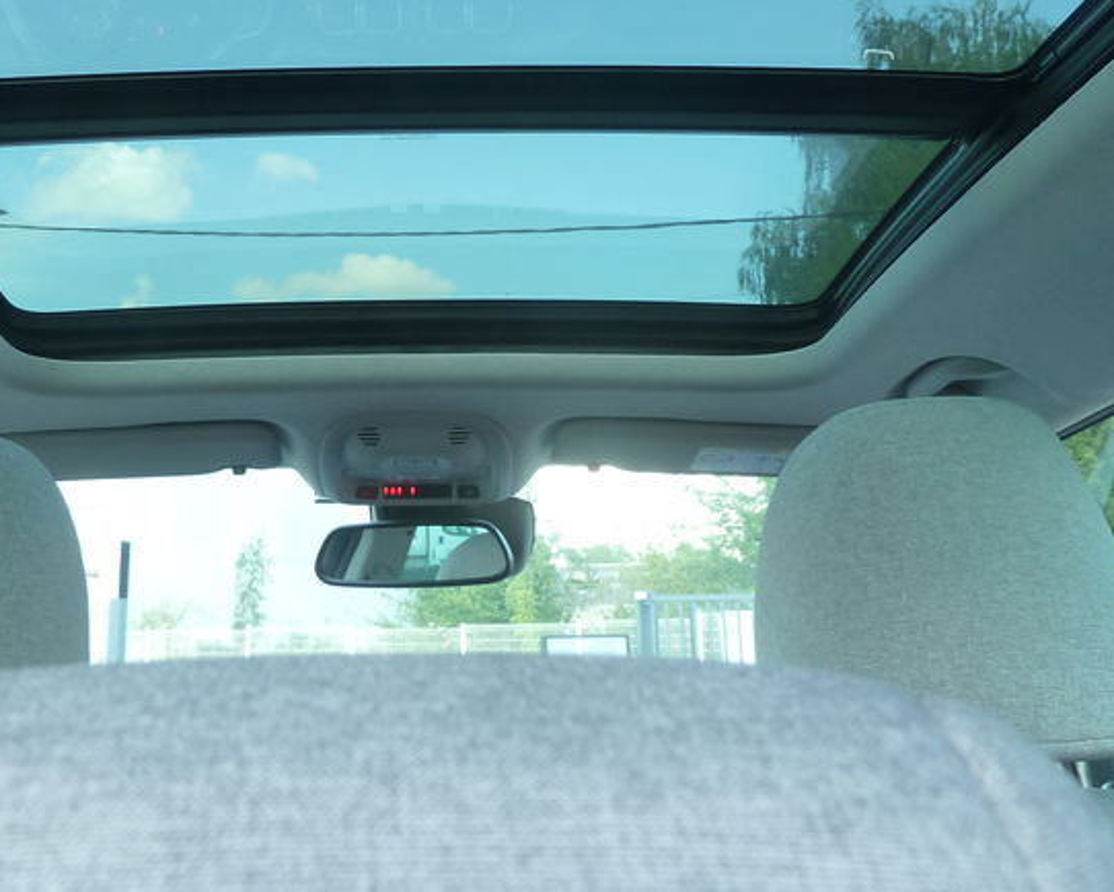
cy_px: 140
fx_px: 1484
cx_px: 382
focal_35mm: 45
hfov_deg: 40.7
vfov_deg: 32.3
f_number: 3.3
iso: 125
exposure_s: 1/30
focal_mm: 4.1
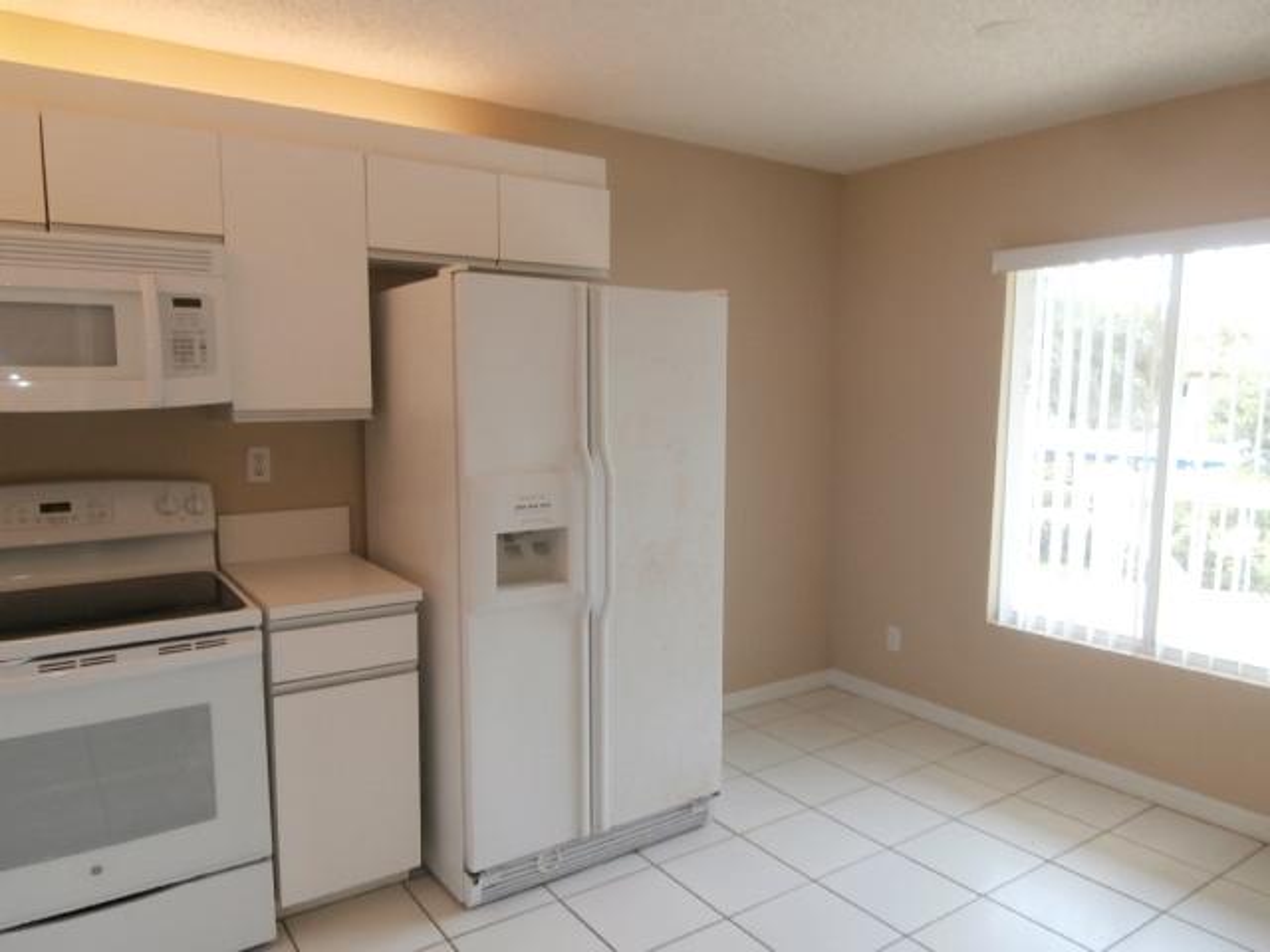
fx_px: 881
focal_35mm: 24
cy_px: 476
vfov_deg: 56.8
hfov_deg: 71.6
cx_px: 635
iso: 125
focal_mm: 4.2
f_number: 3
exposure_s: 1/30
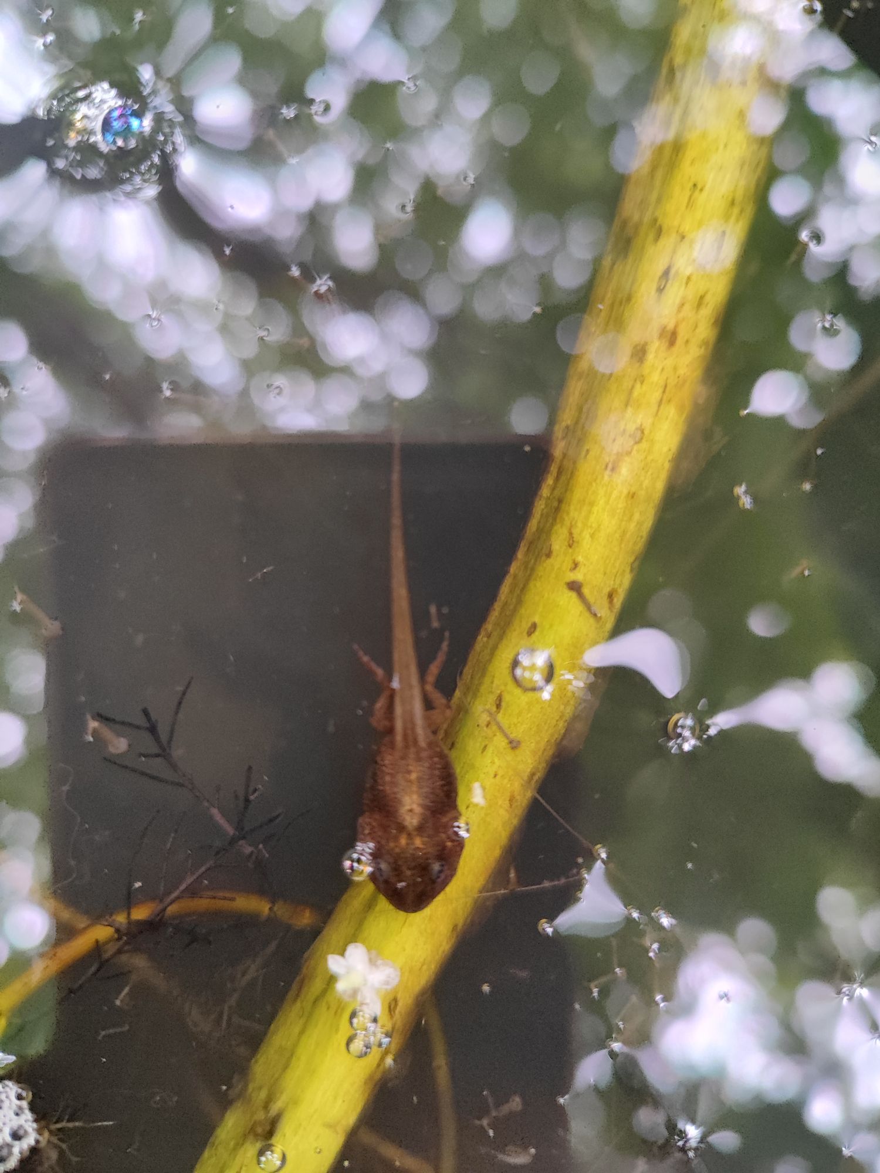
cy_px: 586
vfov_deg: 71.6
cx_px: 440
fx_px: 813
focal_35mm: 24
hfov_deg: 56.8
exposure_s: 1/33
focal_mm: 5.89
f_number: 1.89
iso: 618
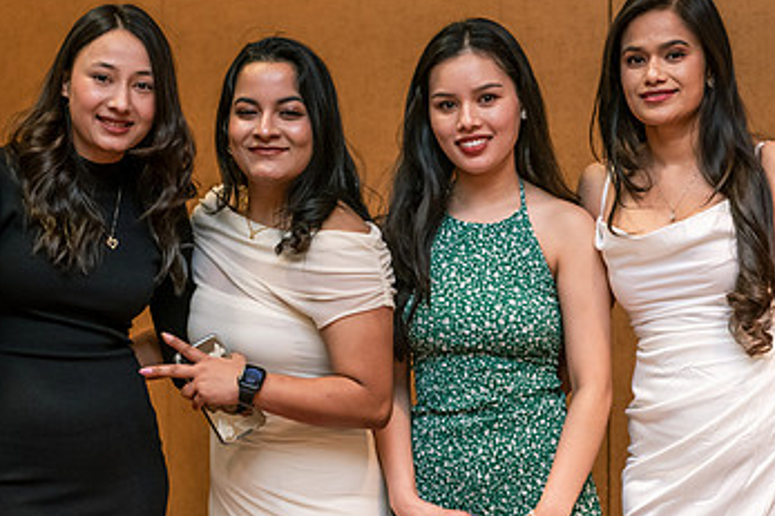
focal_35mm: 97
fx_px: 2087
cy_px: 312
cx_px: 382
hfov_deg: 21.0
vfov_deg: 14.1
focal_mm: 58
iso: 1600
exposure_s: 1/160
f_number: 3.5
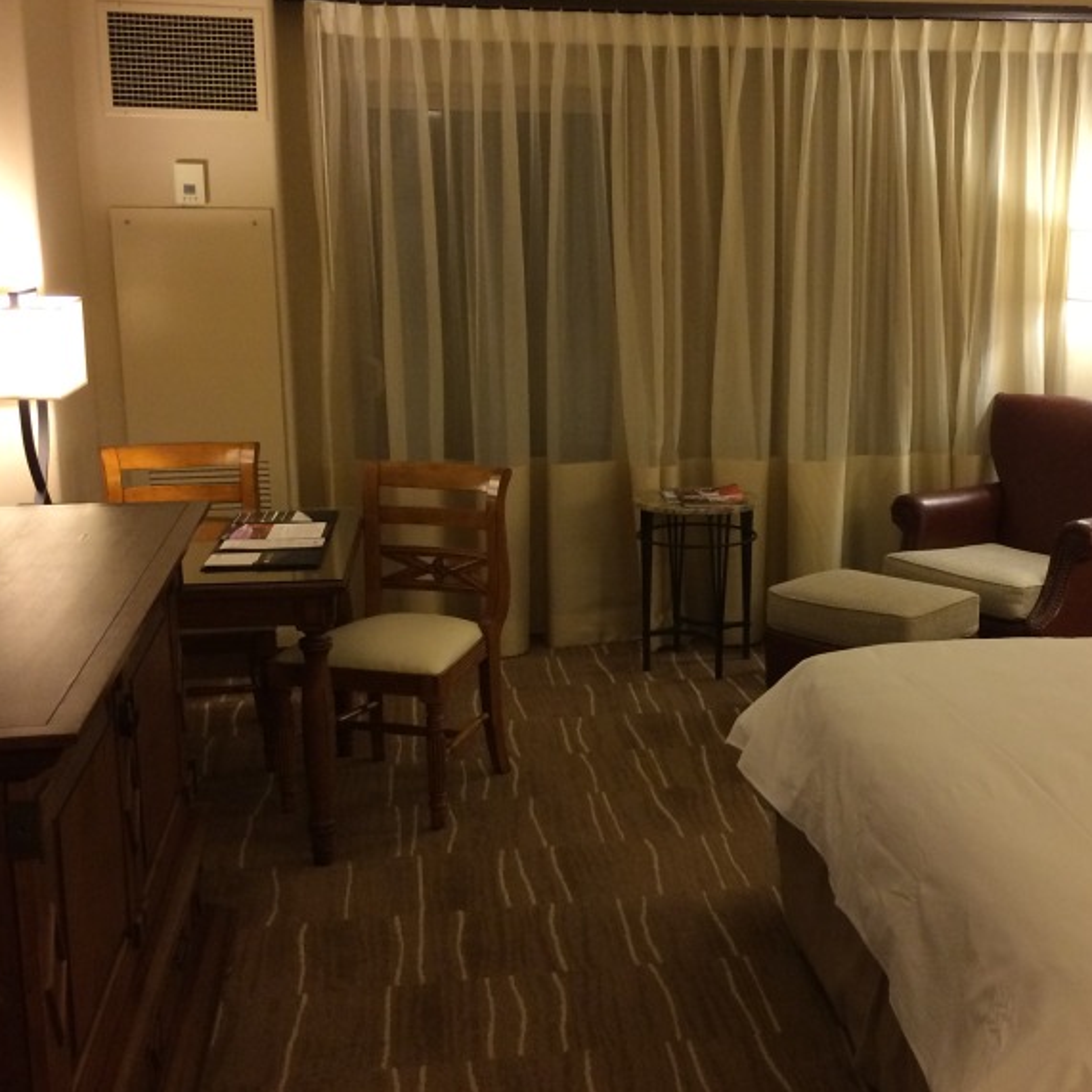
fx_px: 1642
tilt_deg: -13.9
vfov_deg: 36.8
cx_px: 734
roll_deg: -0.1
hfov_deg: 36.4
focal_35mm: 46
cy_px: 578
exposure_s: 1/30
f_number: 2.2
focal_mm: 4.15
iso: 160
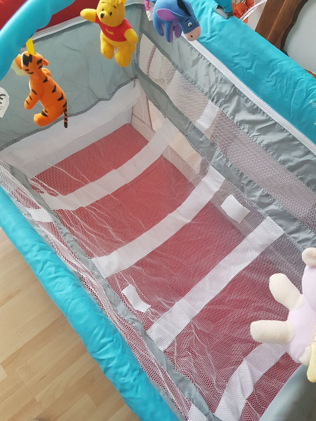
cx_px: 158
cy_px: 210
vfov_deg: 67.3
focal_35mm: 26
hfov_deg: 53.1
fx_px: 316
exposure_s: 1/20
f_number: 1.7
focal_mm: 4.2
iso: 200
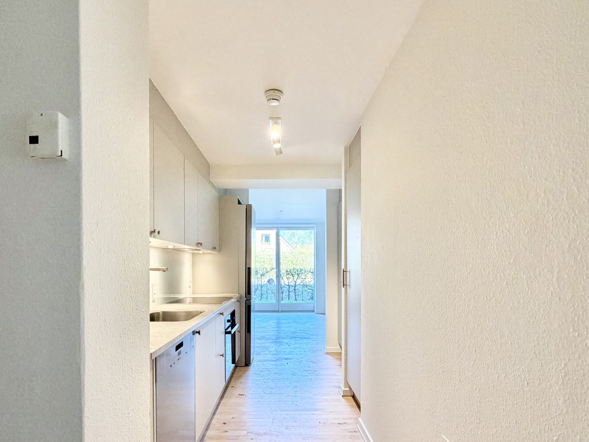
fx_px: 323
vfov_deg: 67.9
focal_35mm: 19
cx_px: 284
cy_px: 269
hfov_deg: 84.6
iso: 320
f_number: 2.2
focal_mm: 2.22
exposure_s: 1/100
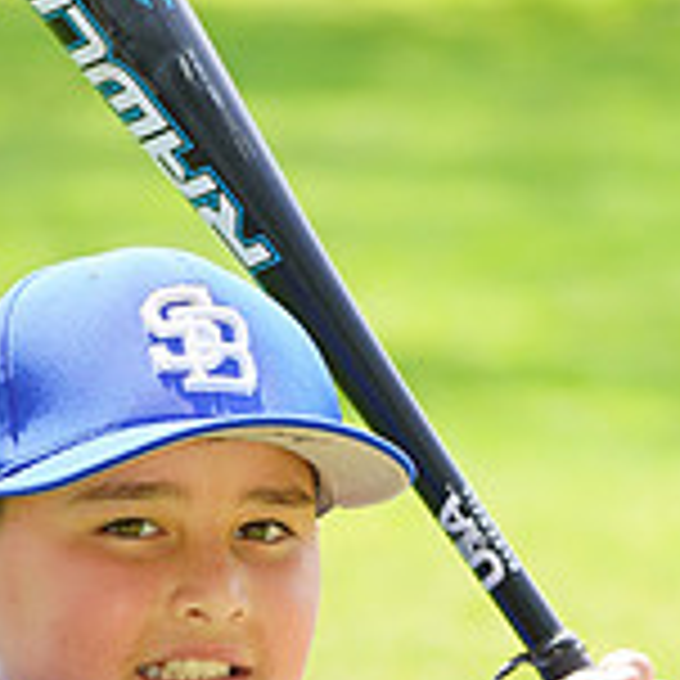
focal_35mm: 563
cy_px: 793
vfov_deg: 3.1
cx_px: 108
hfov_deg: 3.1
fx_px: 12513
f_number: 6.3
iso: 200
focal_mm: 173
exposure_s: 1/200
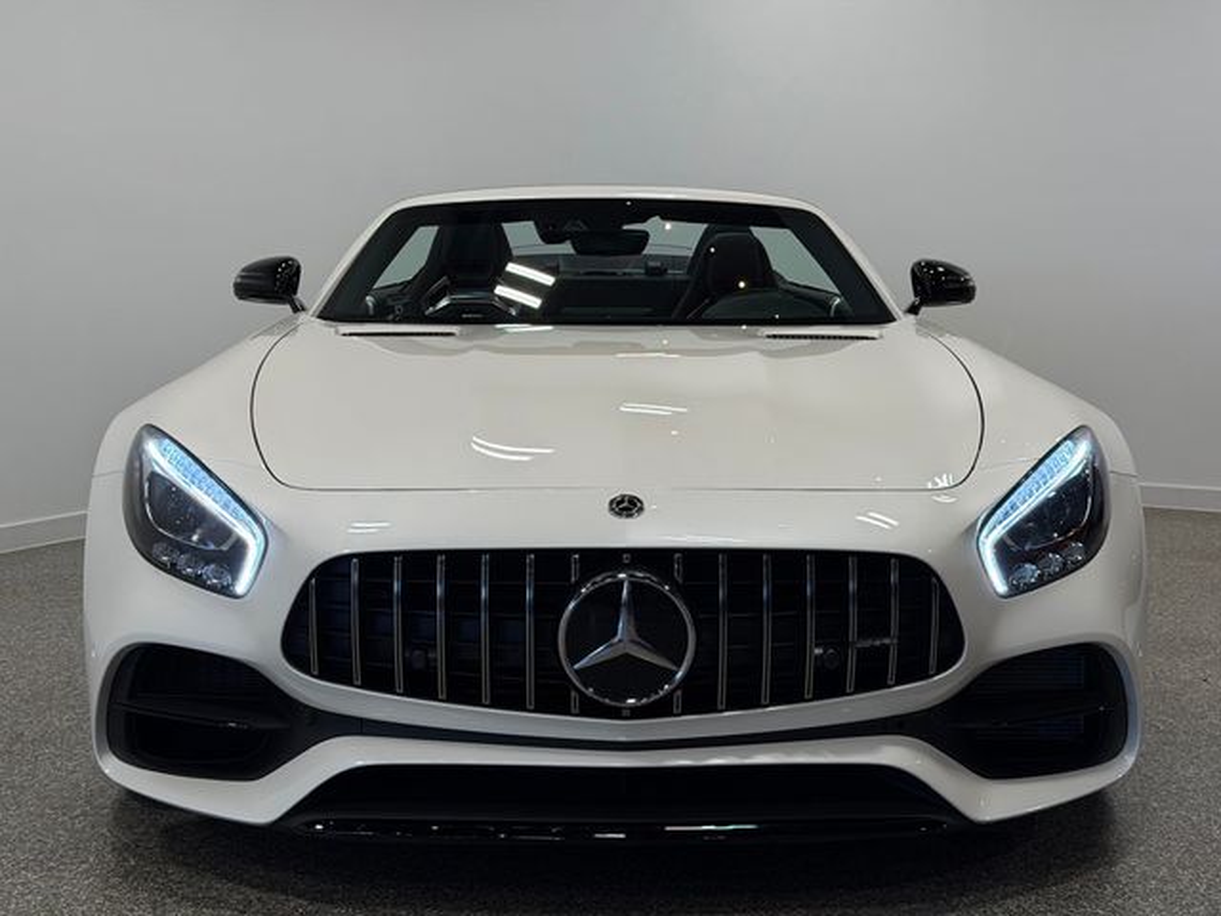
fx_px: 1693
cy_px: 458
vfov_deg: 30.3
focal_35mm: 48
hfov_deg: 39.7
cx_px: 610
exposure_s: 1/819
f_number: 1.78
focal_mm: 6.76
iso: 80
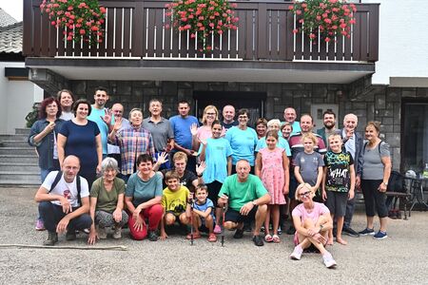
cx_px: 214
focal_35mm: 35
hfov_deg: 54.4
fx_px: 416
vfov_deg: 37.9
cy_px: 142
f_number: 7.1
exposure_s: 1/1000
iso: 1600
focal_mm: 35
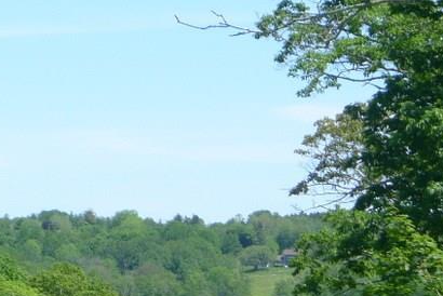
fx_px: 3103
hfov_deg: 8.2
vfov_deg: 5.4
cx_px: 233
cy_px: 333
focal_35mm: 252
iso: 80
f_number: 3.3
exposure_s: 1/500
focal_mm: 19.2
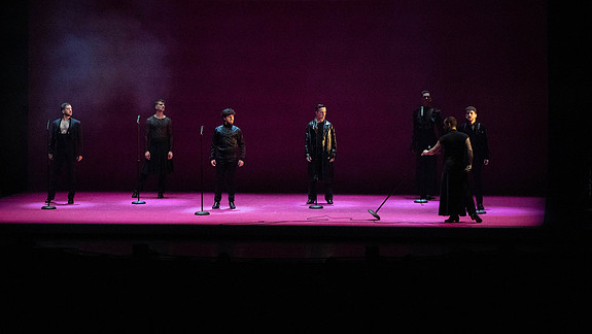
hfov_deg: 16.3
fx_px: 2073
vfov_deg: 9.2
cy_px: 155
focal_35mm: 132
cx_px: 298
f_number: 5
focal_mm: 125
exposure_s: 1/320
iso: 25600
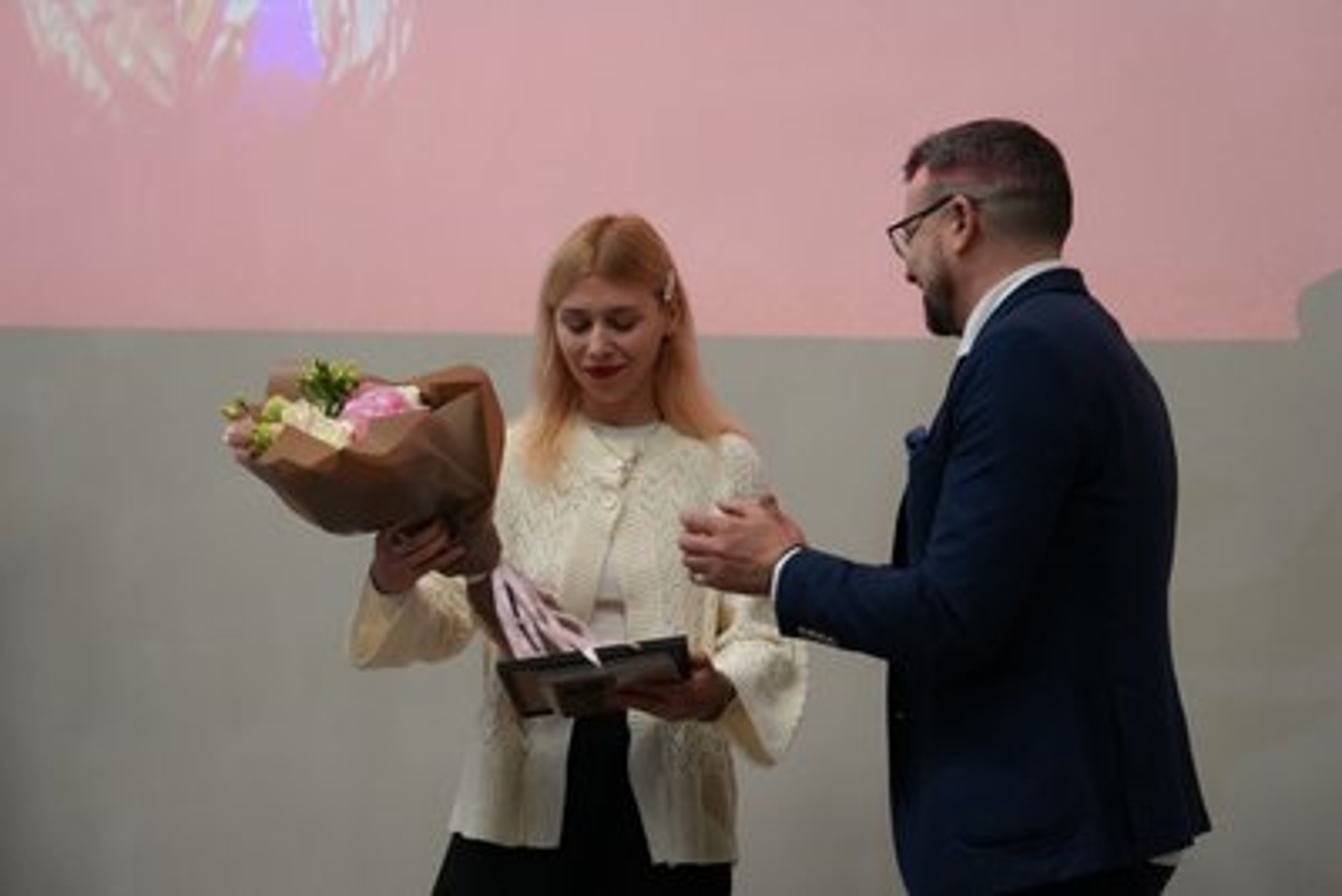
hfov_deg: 28.8
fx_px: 2610
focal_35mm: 70
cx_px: 671
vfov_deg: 19.5
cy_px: 448
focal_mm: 70
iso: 6400
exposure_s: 1/160
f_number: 4
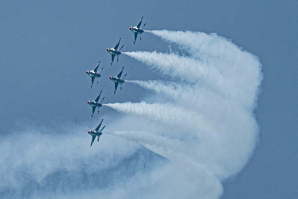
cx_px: 118
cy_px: 99
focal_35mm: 1005
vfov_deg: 1.4
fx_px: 8318
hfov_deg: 2.1
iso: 640
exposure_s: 1/2000
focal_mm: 400
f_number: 10
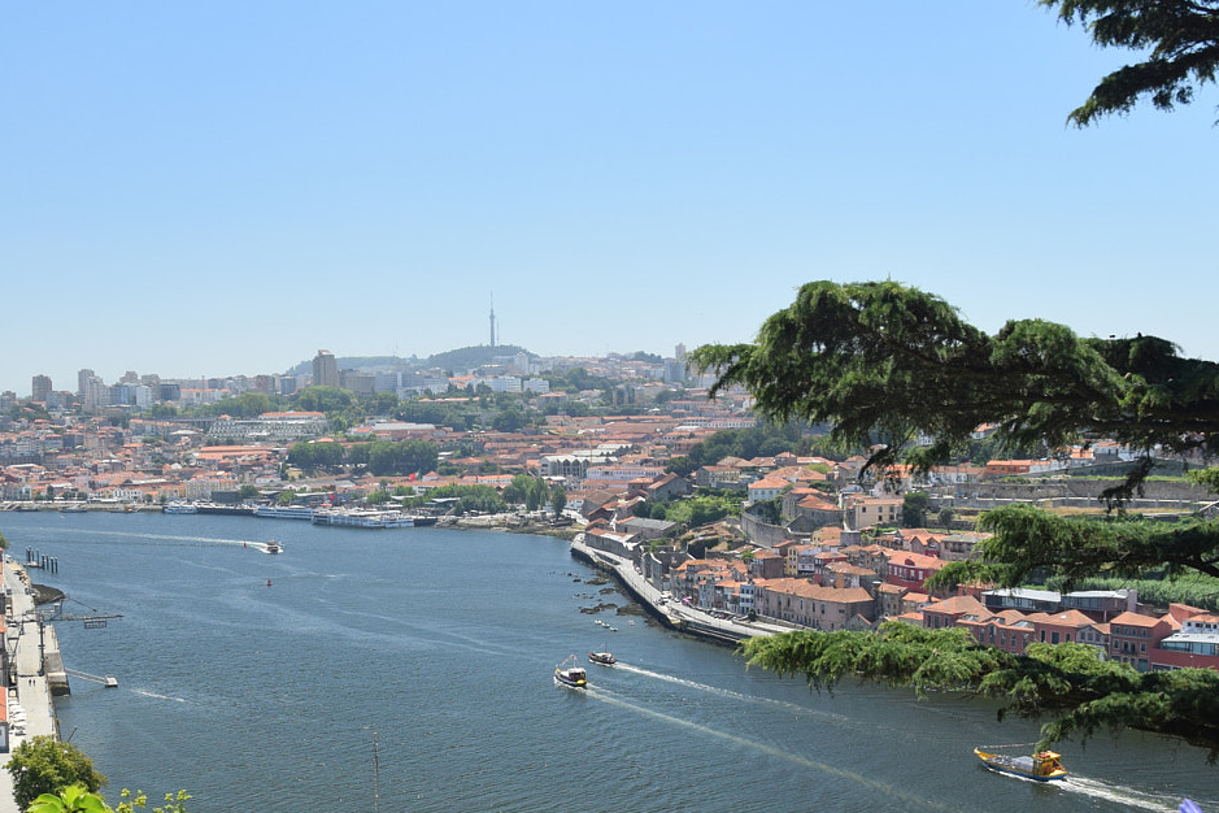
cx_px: 515
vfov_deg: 29.0
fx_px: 1557
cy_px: 562
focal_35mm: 46
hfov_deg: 42.6
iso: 400
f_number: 8
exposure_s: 1/250
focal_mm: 18
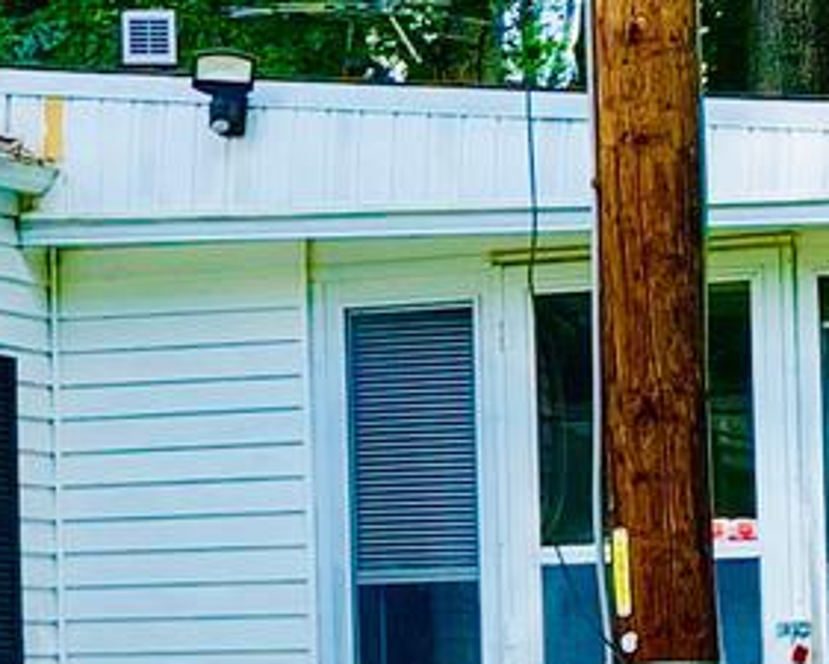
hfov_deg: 10.2
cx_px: -274
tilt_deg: +4.2
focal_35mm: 185
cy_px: 519
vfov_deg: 8.3
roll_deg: -0.2
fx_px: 4541
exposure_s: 1/849
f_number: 1.8
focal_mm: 4.25
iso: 25
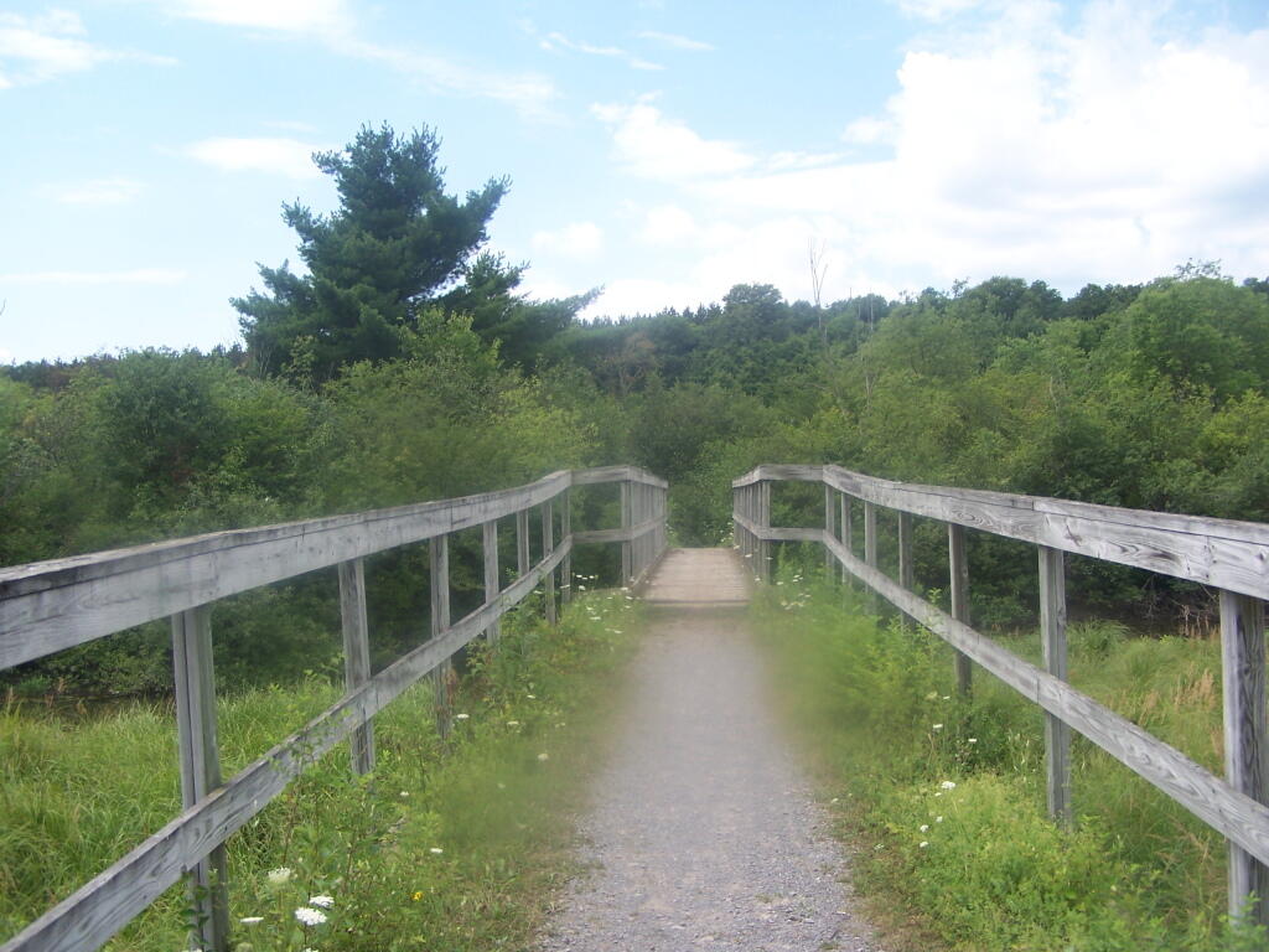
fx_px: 1393
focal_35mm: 38
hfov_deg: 49.0
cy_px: 476
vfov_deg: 37.7
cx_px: 634
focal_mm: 6.3
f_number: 2.8
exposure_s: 1/800
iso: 80
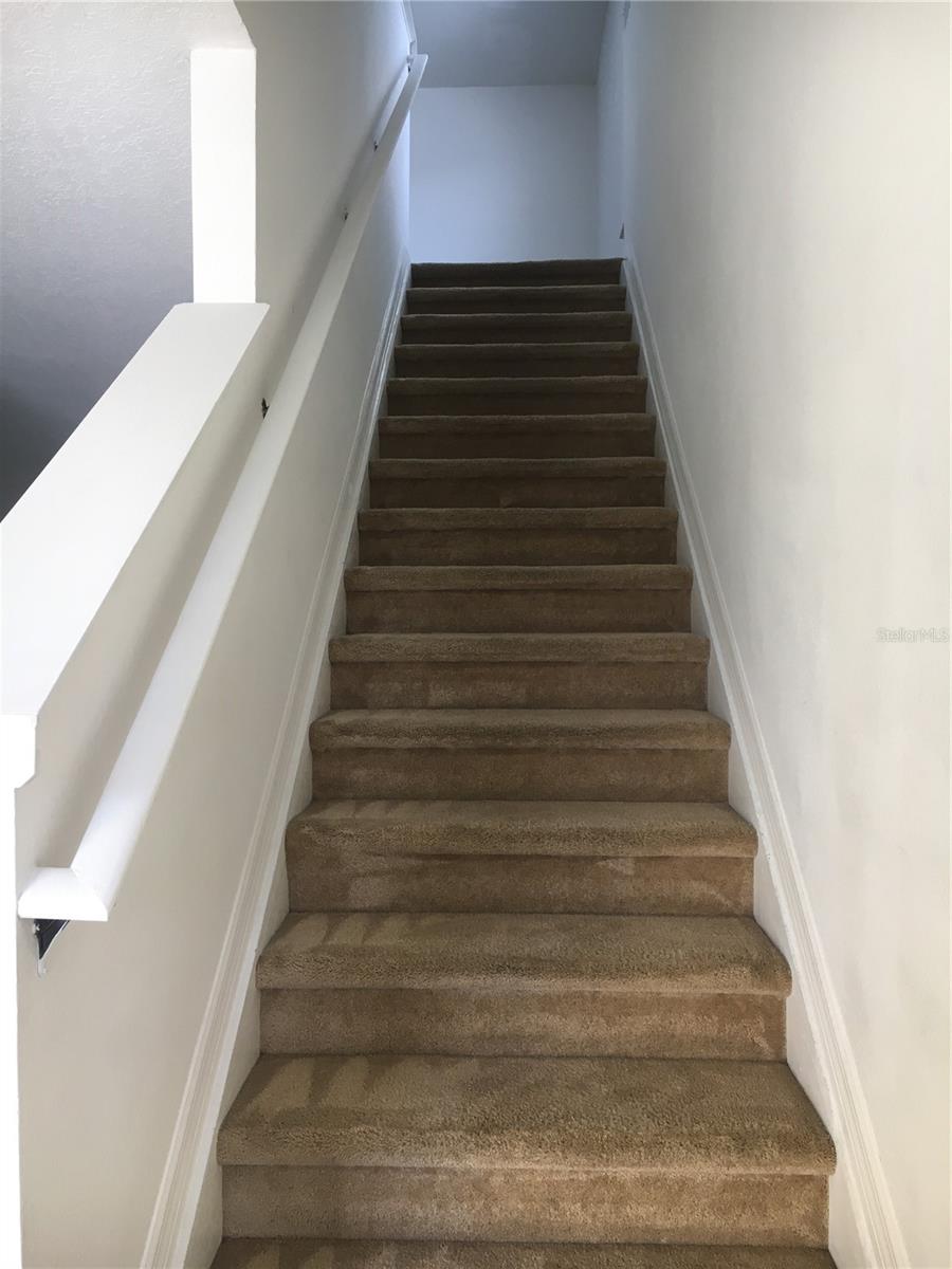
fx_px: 1063
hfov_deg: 48.2
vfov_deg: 61.7
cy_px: 634
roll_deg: -1.0
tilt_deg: -1.5
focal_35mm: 29
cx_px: 476
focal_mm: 4.15
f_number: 2.2
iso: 25
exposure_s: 1/40
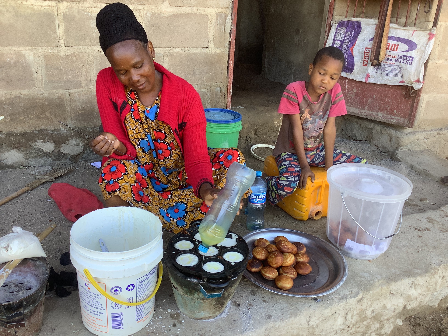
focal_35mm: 31
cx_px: 224
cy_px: 168
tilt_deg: -22.1
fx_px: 401
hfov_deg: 58.4
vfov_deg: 45.4
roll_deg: -3.2
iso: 64
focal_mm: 3.3
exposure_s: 1/120
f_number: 2.4
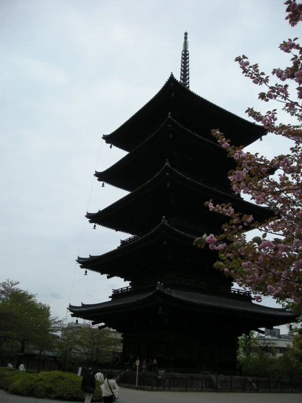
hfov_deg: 40.7
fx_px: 407
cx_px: 151
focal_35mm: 35
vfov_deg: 52.6
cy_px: 202
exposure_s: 1/403
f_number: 5.7
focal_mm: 5.7
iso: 50
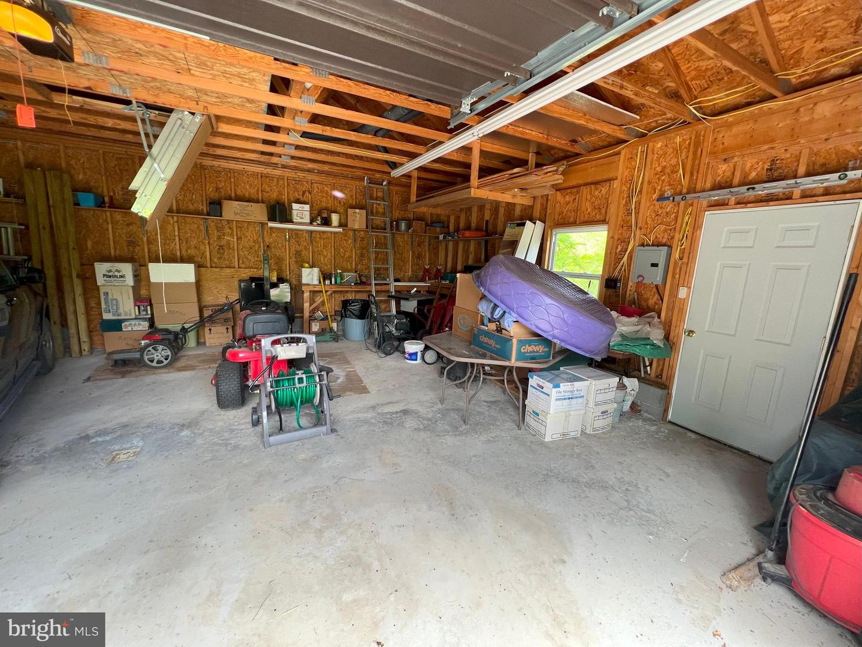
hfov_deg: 106.2
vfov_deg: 89.9
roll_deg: -3.6
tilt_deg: -14.7
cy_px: 324
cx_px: 431
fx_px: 324
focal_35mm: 13
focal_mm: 1.57
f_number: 1.8
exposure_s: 1/99
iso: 80
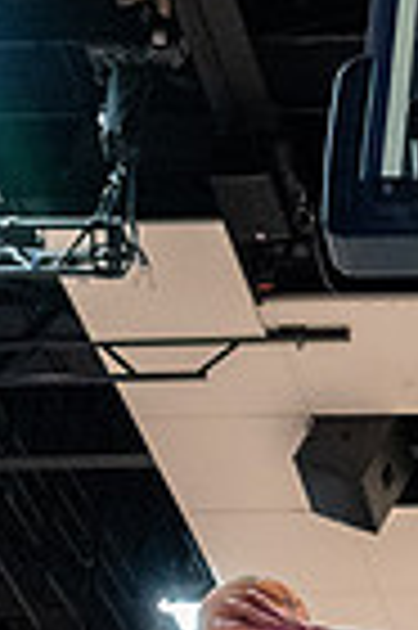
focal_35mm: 126
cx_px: 834
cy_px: 1057
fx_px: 2200
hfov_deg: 10.1
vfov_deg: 14.7
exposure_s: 1/320
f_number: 3.2
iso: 6400
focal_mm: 24
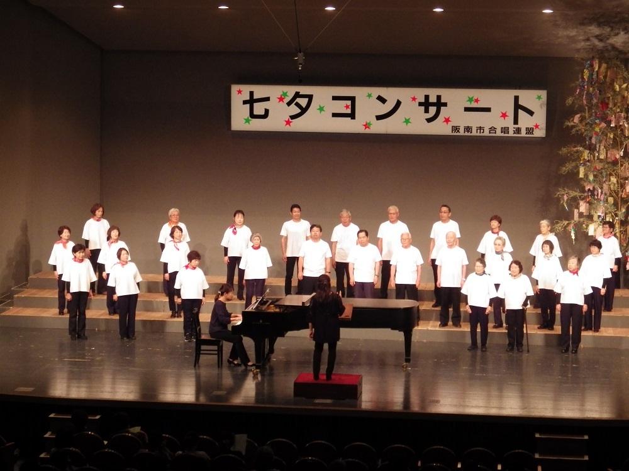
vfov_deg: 14.4
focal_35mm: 103
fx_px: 1872
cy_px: 236
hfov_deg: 19.1
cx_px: 314
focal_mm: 18.4
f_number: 4.6
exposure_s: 1/60
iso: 640
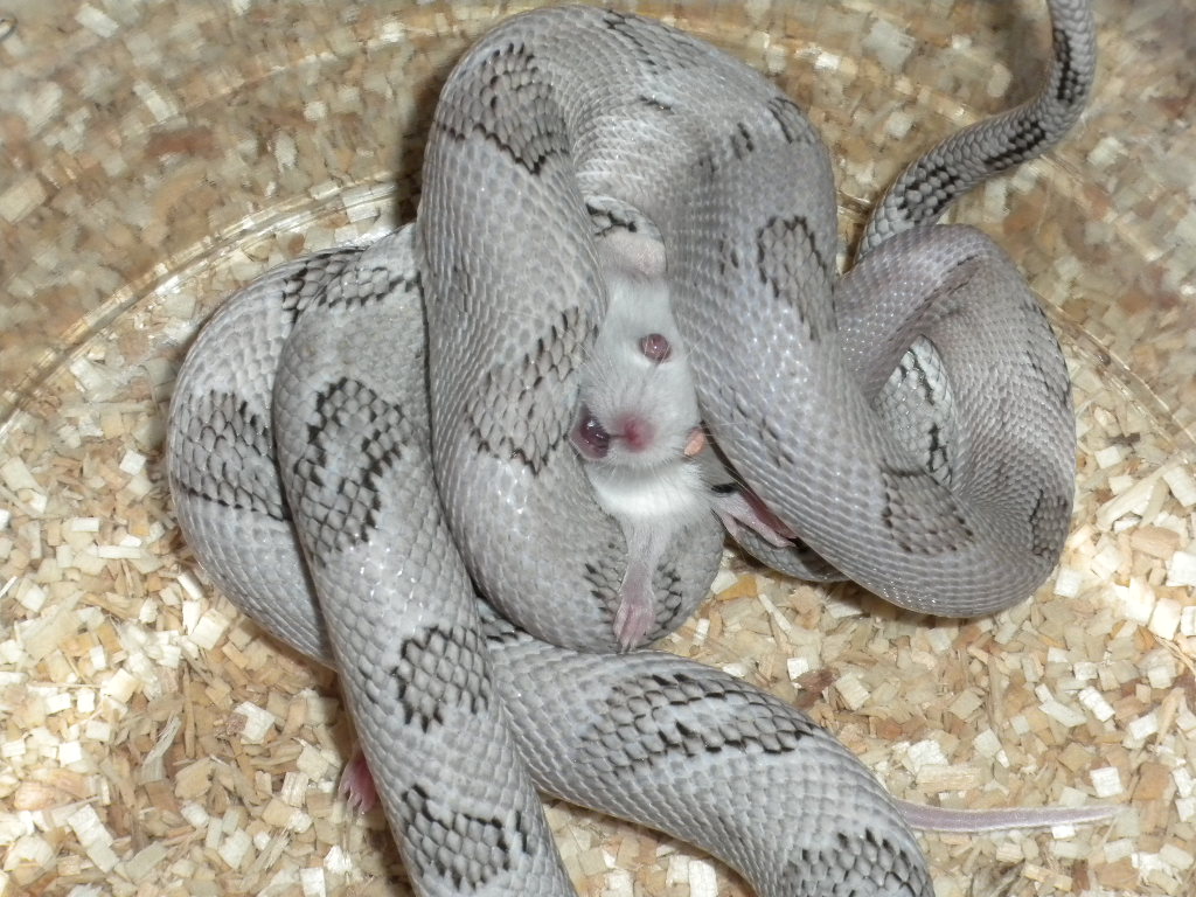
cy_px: 448
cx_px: 598
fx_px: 4112
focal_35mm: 119
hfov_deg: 16.6
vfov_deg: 12.5
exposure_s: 1/30
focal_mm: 21
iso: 400
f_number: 14
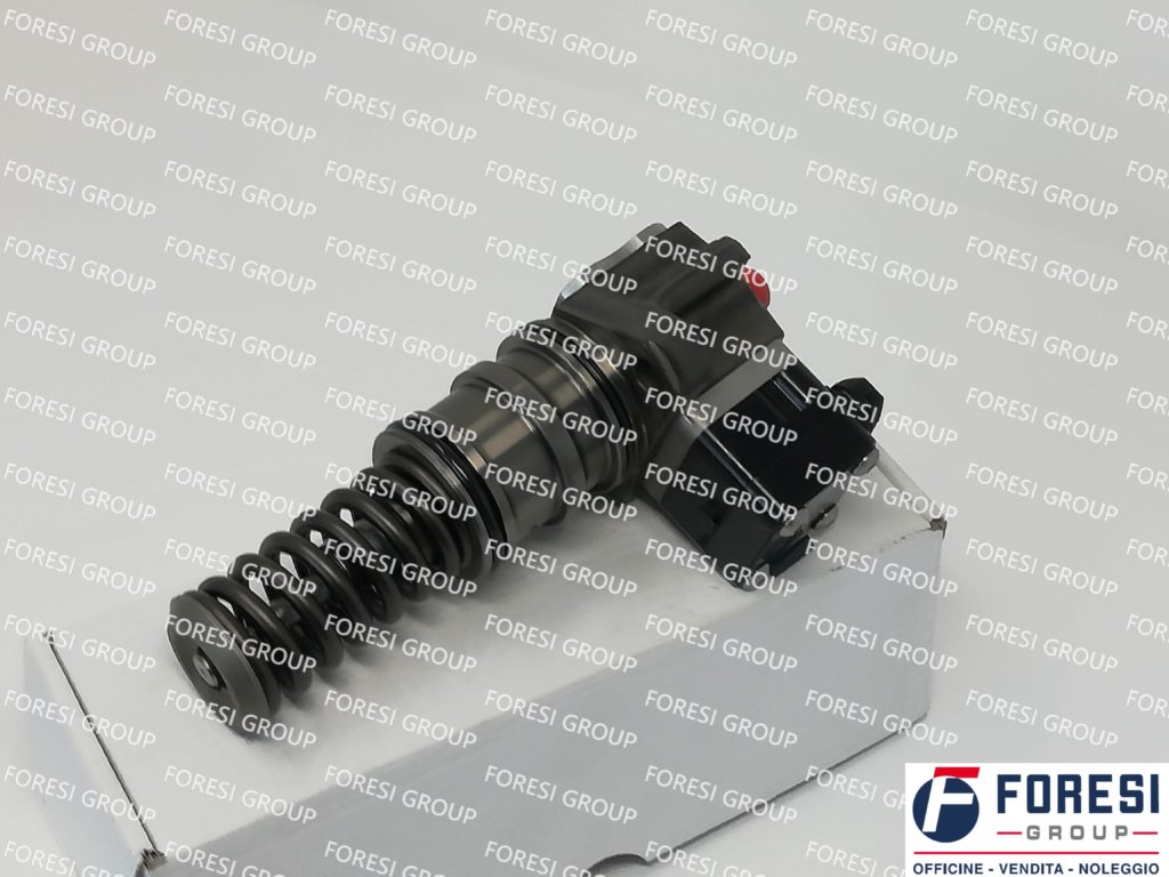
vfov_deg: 25.7
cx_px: 584
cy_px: 438
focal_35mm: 57
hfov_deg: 33.8
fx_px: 1925
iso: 50
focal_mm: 3.81
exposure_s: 1/110
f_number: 2.2
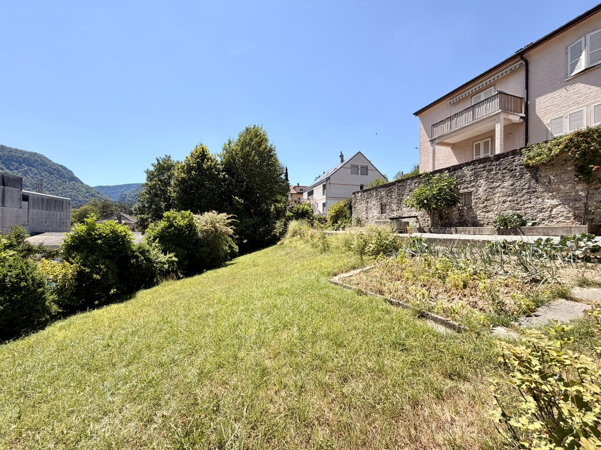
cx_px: 300
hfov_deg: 102.1
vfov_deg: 85.7
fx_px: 243
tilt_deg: +0.7
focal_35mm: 14
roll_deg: -0.3
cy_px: 225
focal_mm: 2.22
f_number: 2.2
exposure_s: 1/770
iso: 25
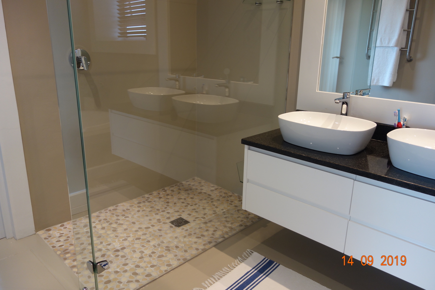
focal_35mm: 28
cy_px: 145
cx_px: 218
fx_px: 338
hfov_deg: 65.5
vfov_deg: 46.4
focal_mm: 10.4
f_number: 1.8
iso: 125
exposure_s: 1/50
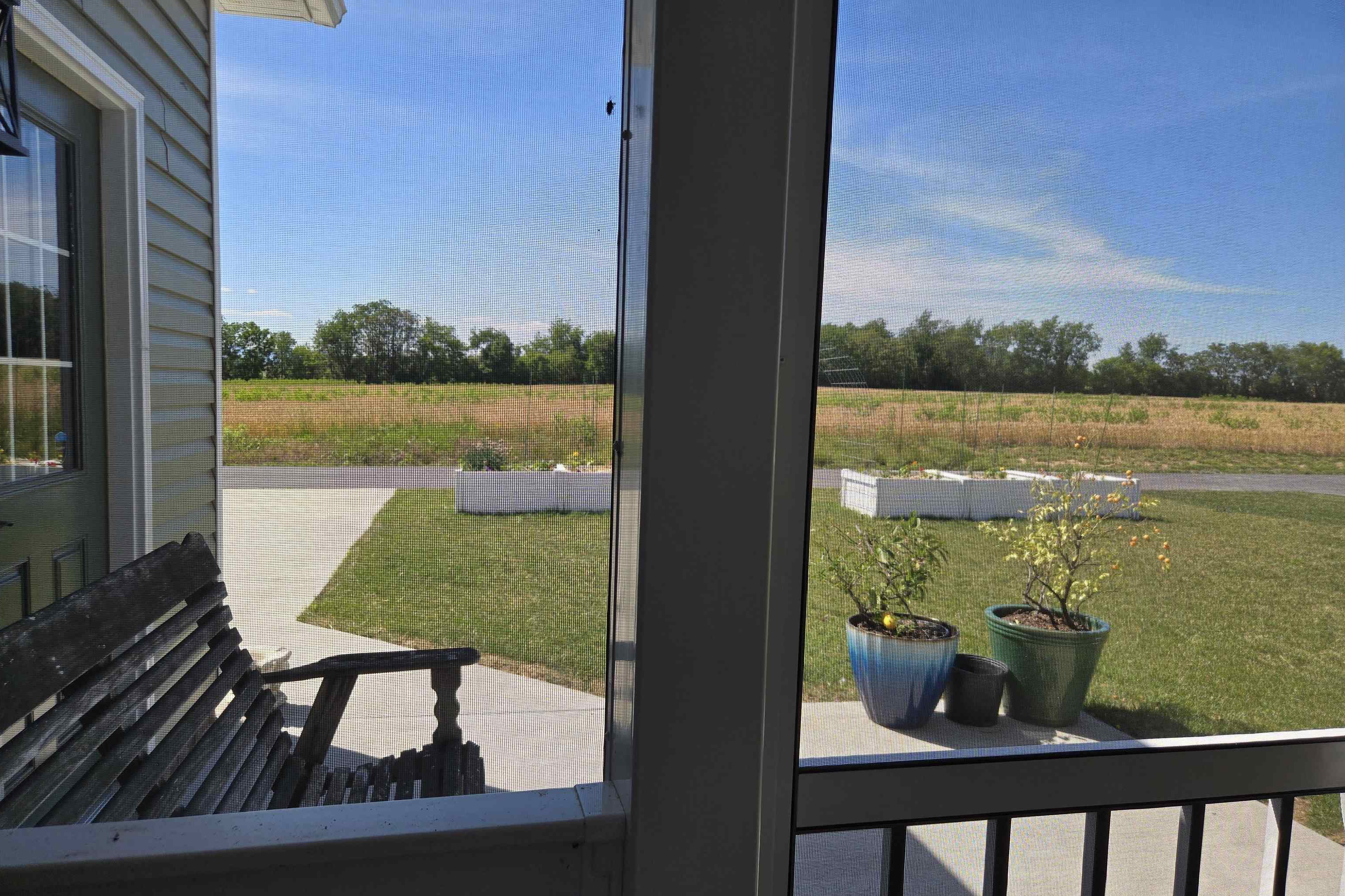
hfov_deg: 73.7
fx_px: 897
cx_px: 672
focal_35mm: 24
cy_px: 478
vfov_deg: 53.1
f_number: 1.8
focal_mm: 5.4
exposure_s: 1/699
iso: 25
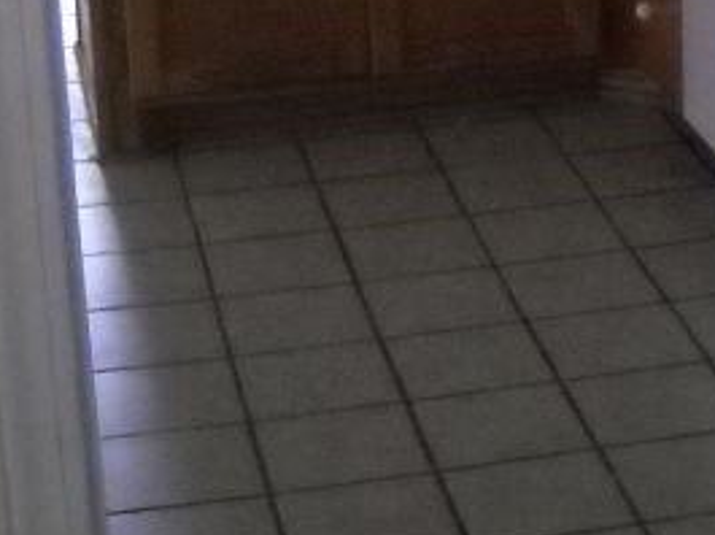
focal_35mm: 124
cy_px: -240
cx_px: 796
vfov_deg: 11.5
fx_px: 2558
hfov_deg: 15.5
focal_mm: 6.72
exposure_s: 1/105
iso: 800
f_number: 3.1
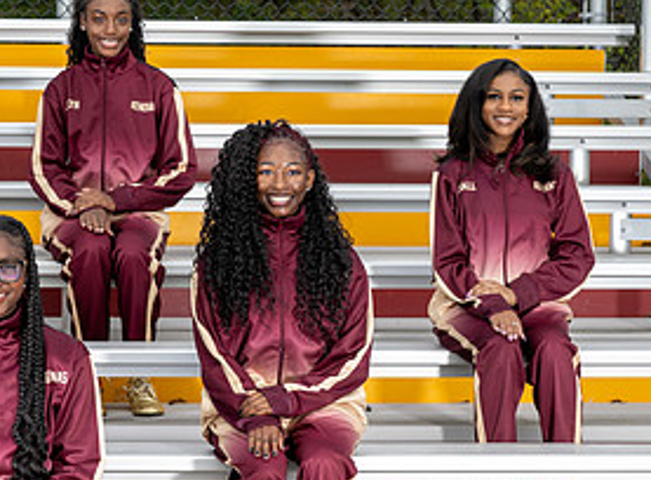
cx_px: 142
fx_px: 2242
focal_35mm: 120
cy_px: 269
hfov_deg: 16.4
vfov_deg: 12.2
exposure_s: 1/100
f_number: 6.3
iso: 40
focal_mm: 40
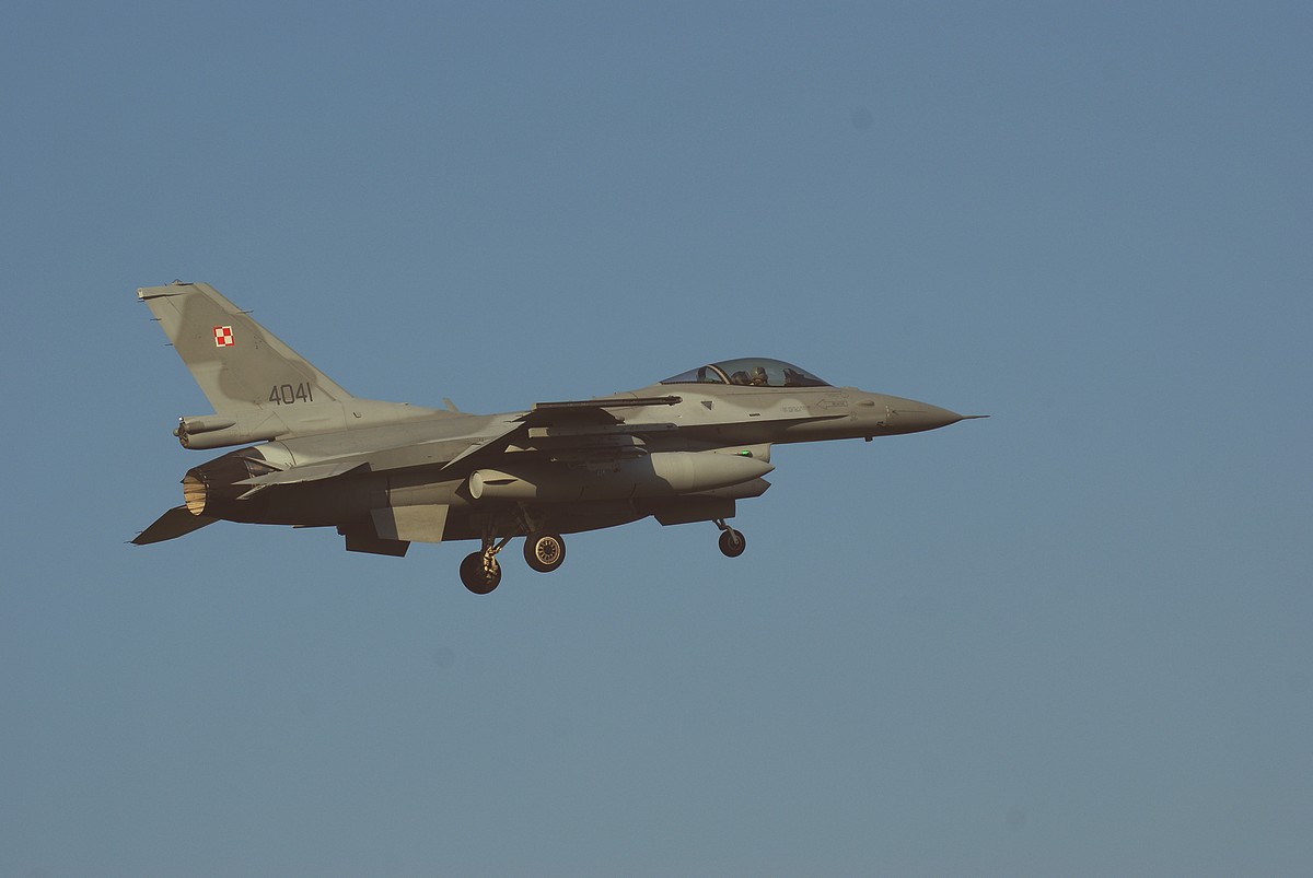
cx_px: 656
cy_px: 439
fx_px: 7394
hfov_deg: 10.1
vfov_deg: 6.8
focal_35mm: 202
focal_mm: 135
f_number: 7.1
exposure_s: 1/640
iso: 200
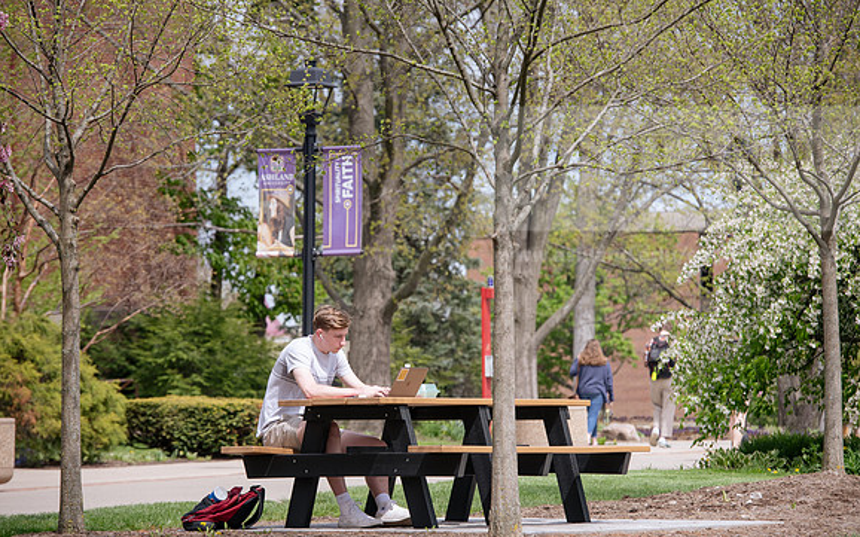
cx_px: 430
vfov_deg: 7.5
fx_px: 4077
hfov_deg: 12.0
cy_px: 286
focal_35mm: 174
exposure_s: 1/500
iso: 250
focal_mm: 170
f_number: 6.3
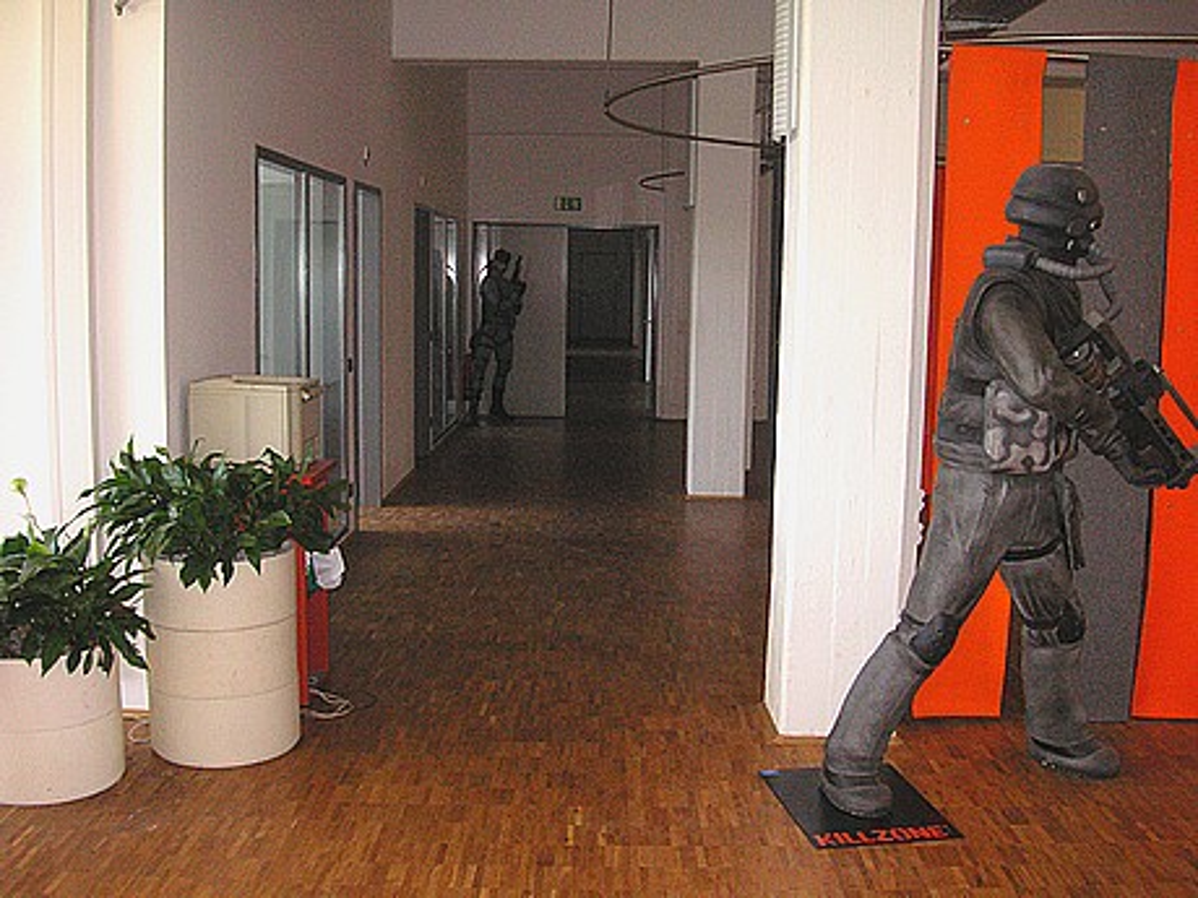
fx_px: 1281
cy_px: 449
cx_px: 599
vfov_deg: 38.7
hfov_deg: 50.1
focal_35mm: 37
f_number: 2.8
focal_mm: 6.1
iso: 160
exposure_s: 1/45
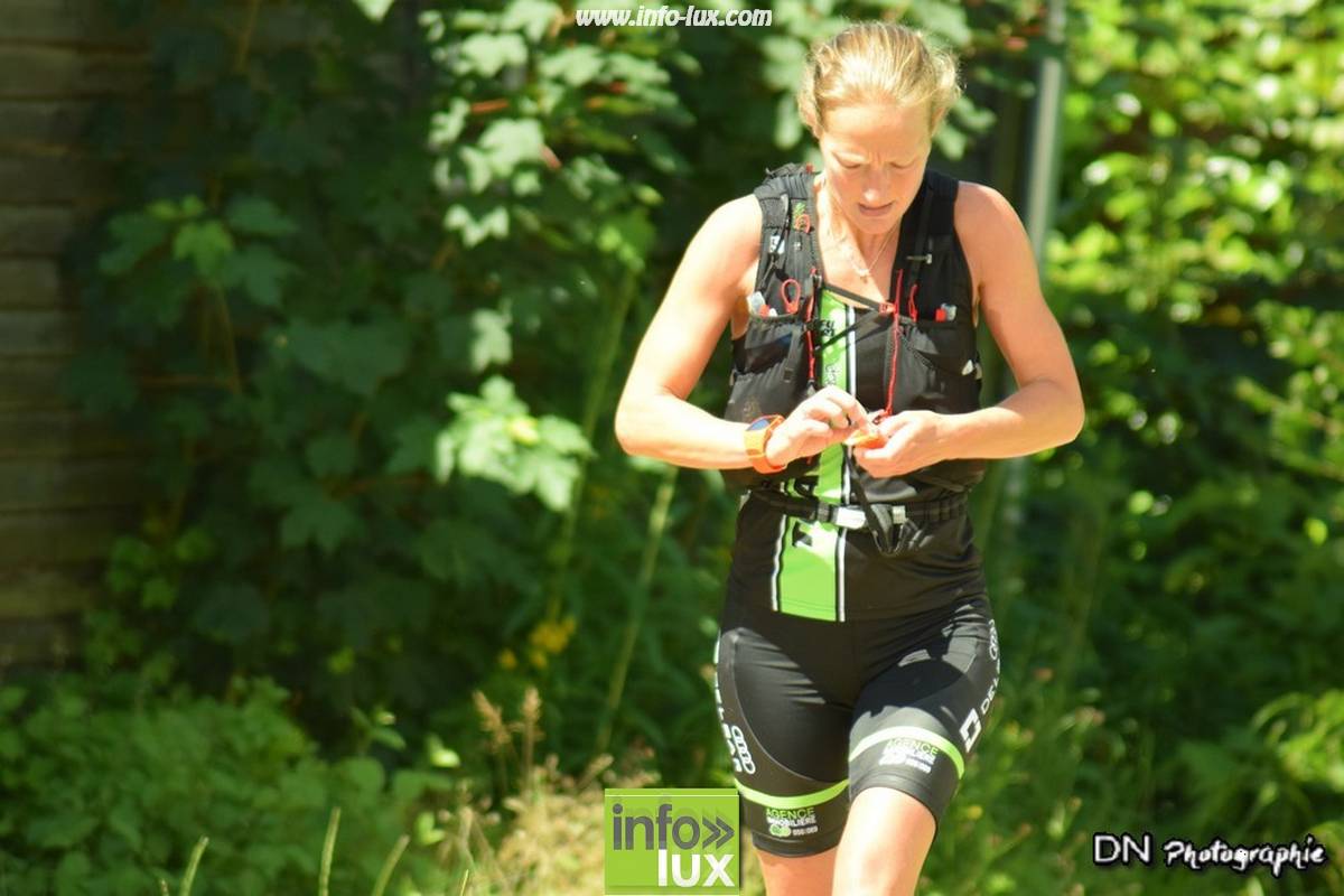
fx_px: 13999
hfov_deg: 5.5
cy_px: 448
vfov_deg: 3.7
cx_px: 672
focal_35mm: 375
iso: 800
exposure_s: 1/1000
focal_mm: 250
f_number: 5
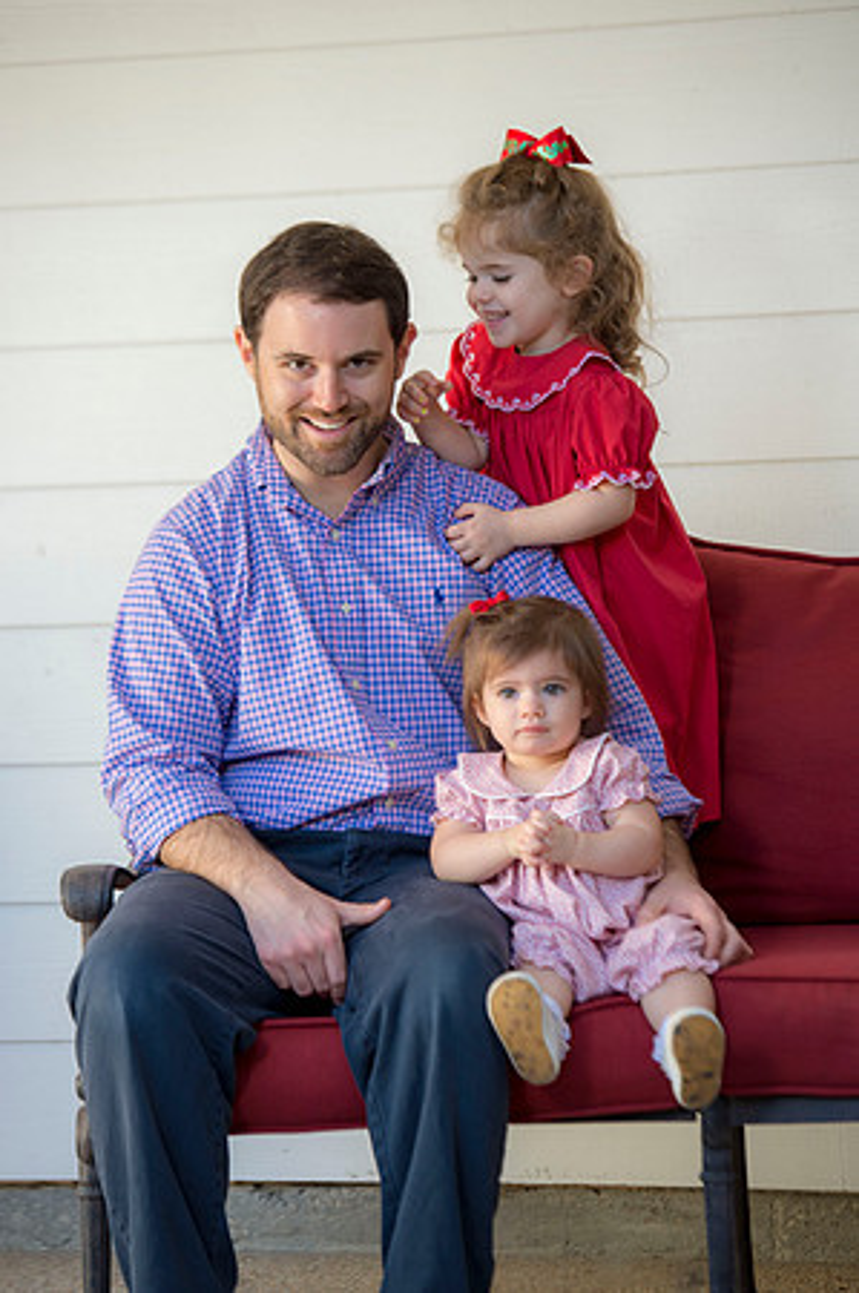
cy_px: 646
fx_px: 5022
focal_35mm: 140
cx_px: 430
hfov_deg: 9.8
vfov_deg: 14.7
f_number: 4
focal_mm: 140
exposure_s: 1/200
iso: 320
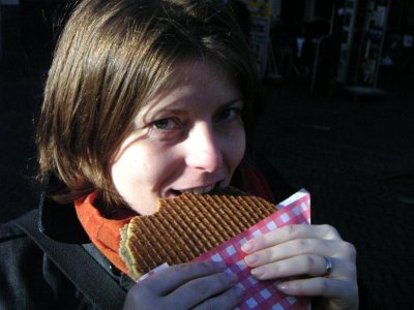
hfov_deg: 35.5
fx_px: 646
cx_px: 207
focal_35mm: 54
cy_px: 155
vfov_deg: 27.0
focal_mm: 8.4
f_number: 6.7
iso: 400
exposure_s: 1/750
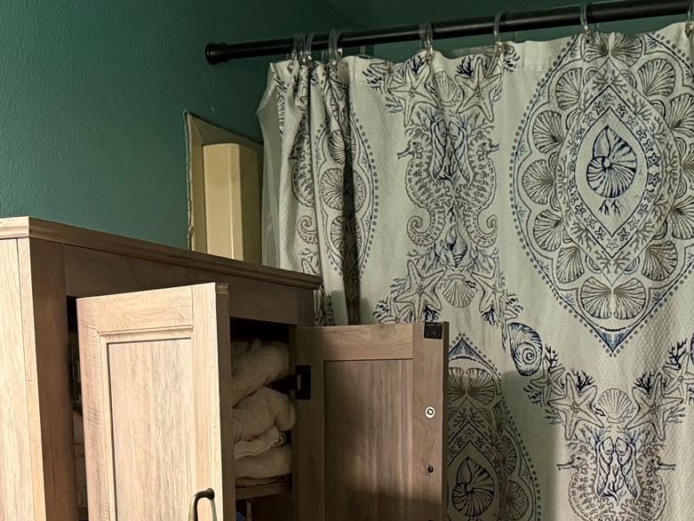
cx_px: 386
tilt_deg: -9.3
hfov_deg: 32.7
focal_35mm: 59
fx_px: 1183
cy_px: 583
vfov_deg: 23.2
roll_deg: +0.4
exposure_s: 1/60
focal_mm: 6.76
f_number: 1.78
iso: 500
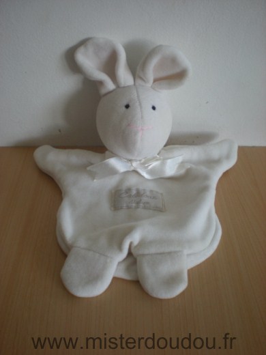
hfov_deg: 37.7
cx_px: 133
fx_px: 389
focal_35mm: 38
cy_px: 178
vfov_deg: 49.0
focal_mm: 6.3
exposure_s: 1/61.8
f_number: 3.1
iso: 154
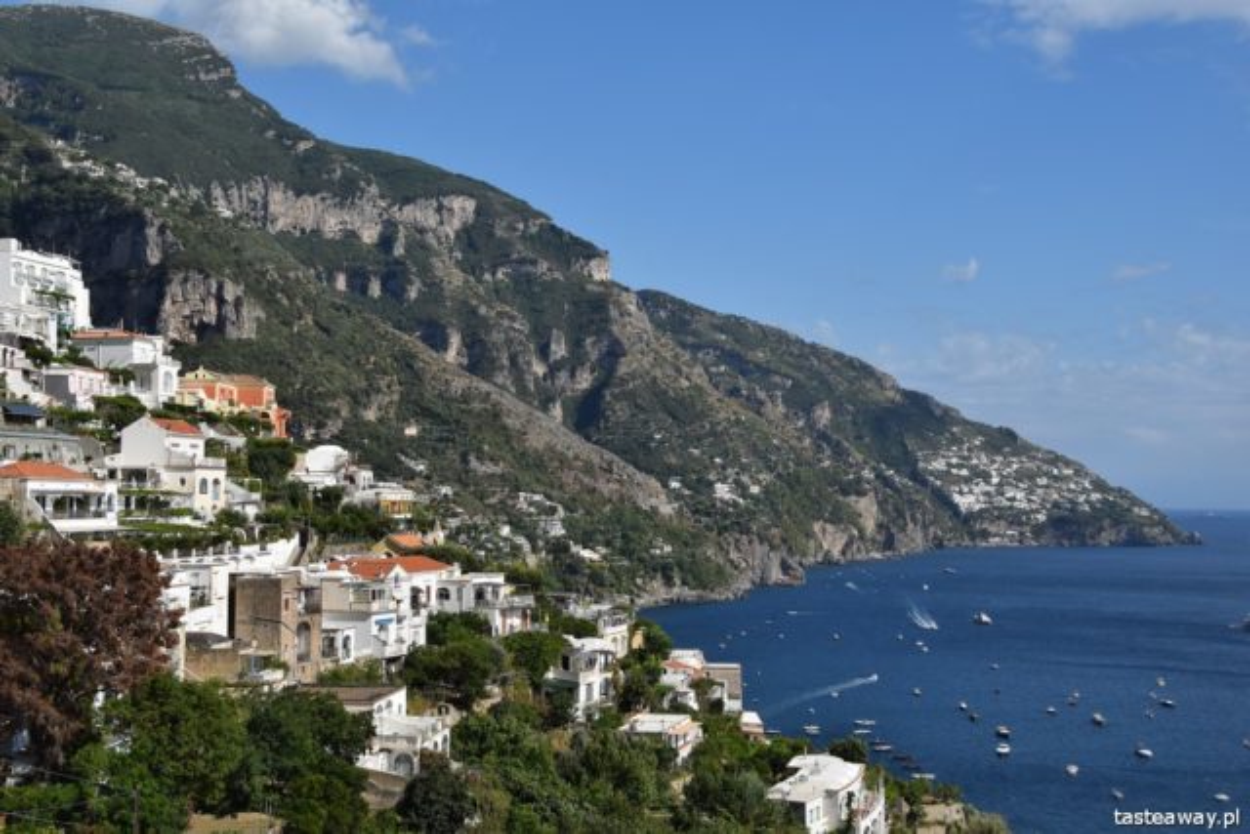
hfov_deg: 41.1
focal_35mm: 48
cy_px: 417
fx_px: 1667
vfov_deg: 28.1
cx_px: 625
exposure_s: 1/1000
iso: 160
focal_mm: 32
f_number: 7.1
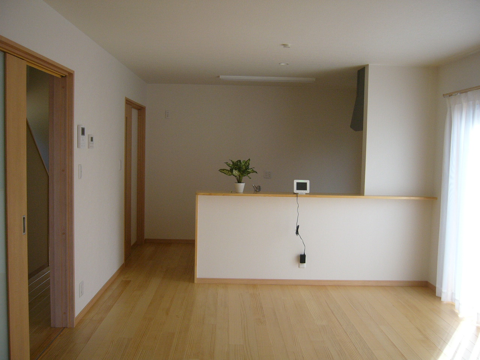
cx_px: 240
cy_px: 180
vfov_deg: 40.7
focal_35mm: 35
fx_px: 485
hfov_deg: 52.6
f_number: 2.8
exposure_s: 1/80
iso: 100
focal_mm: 5.8
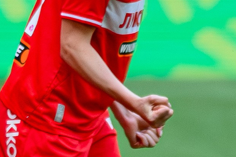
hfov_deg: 1.1
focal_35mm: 1816
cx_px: -178
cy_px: 155
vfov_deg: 0.8
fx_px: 11900
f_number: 2.8
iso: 1000
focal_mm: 185
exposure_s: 1/4000
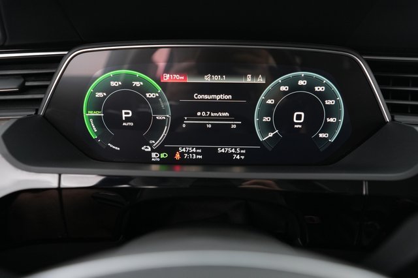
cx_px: 209
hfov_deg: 73.8
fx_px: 279
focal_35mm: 24
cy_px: 139
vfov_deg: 53.1
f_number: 2.8
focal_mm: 24
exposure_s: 1/30
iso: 3200
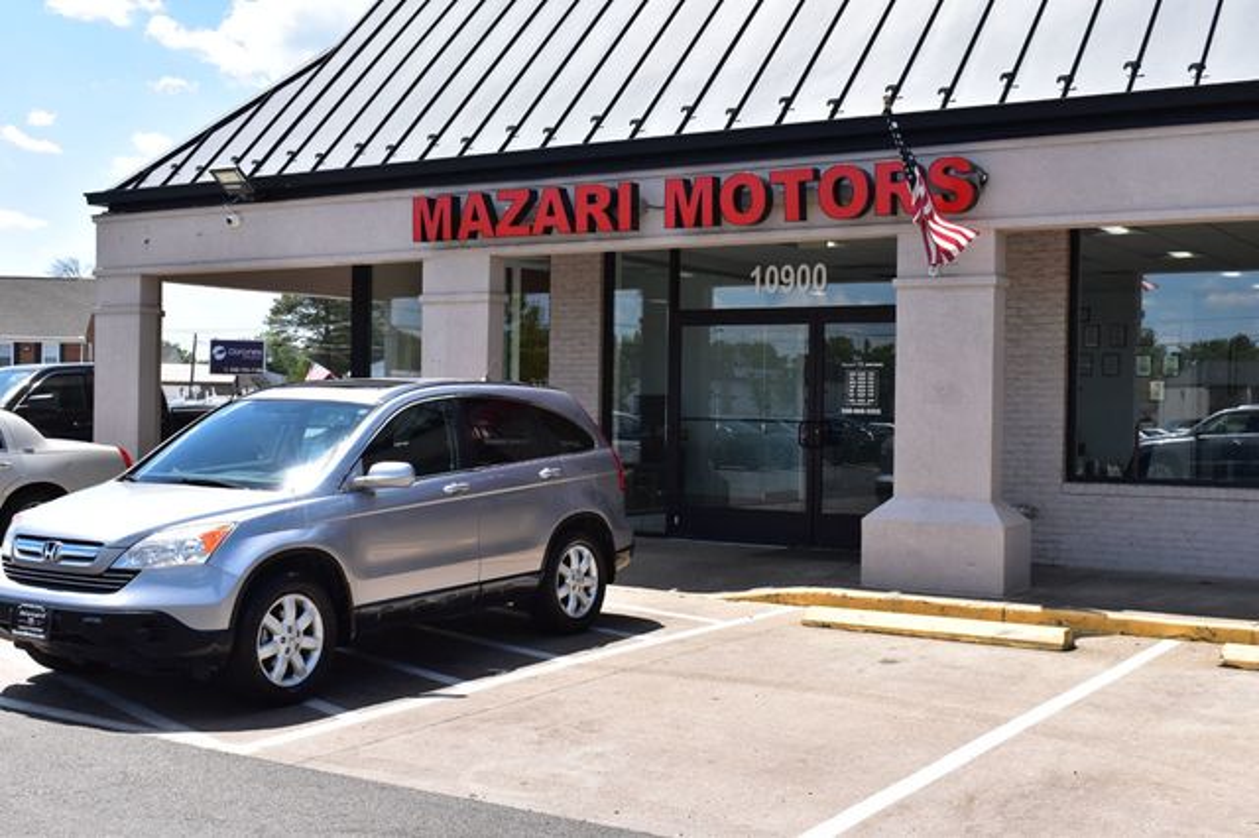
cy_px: 419
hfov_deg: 45.0
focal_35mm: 44
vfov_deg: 30.8
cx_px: 630
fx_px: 1520
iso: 400
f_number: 11
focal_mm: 29
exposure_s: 1/400
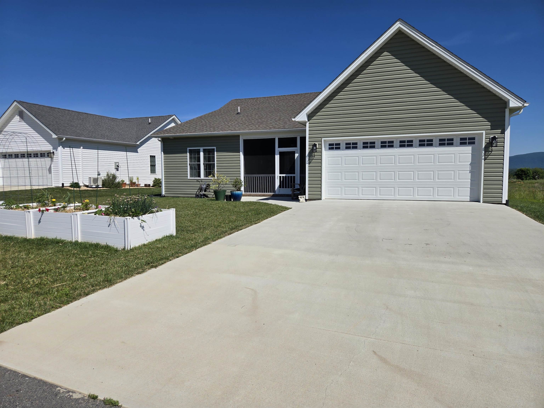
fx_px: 361
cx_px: 272
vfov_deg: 58.9
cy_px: 204
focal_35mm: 23
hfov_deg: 73.9
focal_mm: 5.4
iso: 25
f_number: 1.8
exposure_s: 1/3861
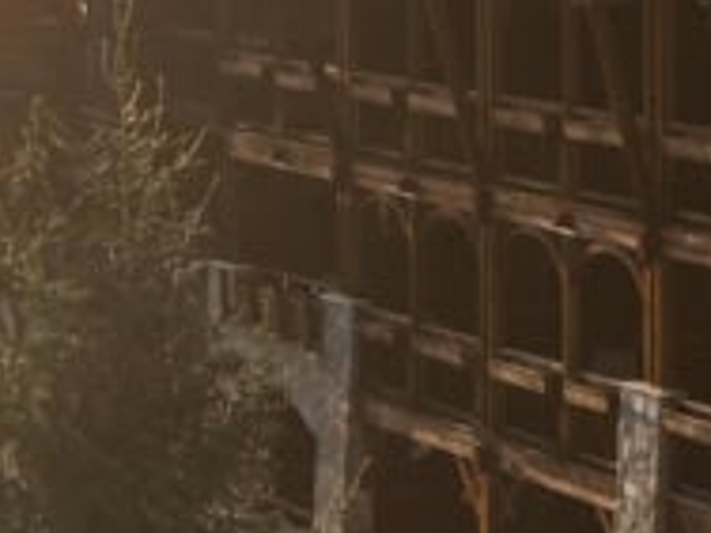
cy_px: 321
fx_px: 3759
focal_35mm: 183
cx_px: 541
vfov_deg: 8.1
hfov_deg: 10.8
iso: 100
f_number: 2.8
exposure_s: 1/100
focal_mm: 35
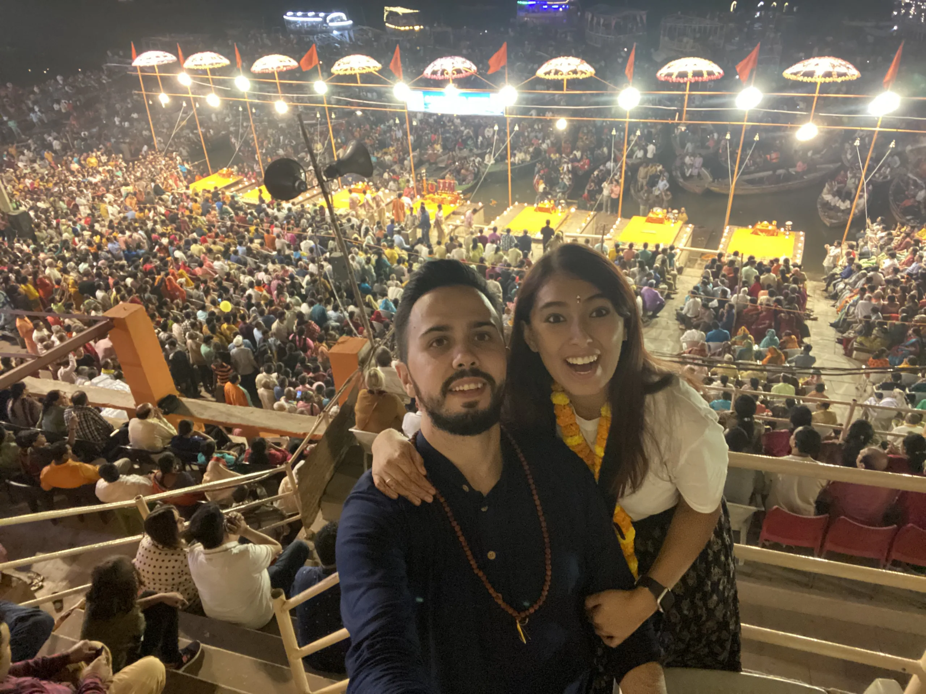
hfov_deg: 73.9
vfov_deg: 58.9
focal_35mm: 23
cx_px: 463
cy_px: 347
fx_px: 615
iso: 800
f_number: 2.2
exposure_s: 1/17
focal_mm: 2.71
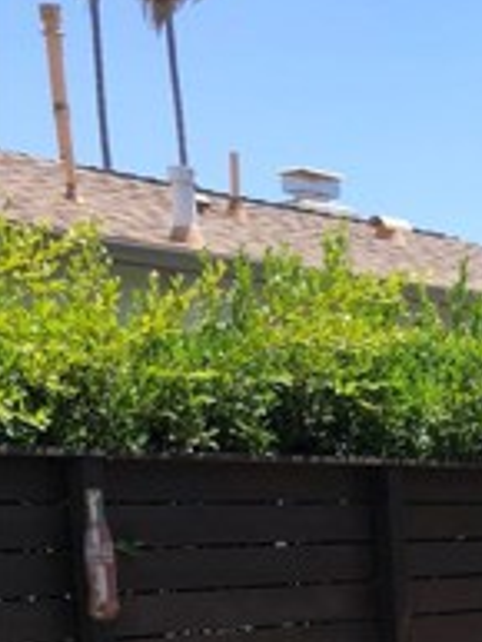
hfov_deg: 14.5
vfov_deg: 19.2
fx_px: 1725
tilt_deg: -13.6
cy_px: 882
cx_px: 788
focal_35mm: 93
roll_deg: -2.4
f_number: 1.8
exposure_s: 1/979
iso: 20
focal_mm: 4
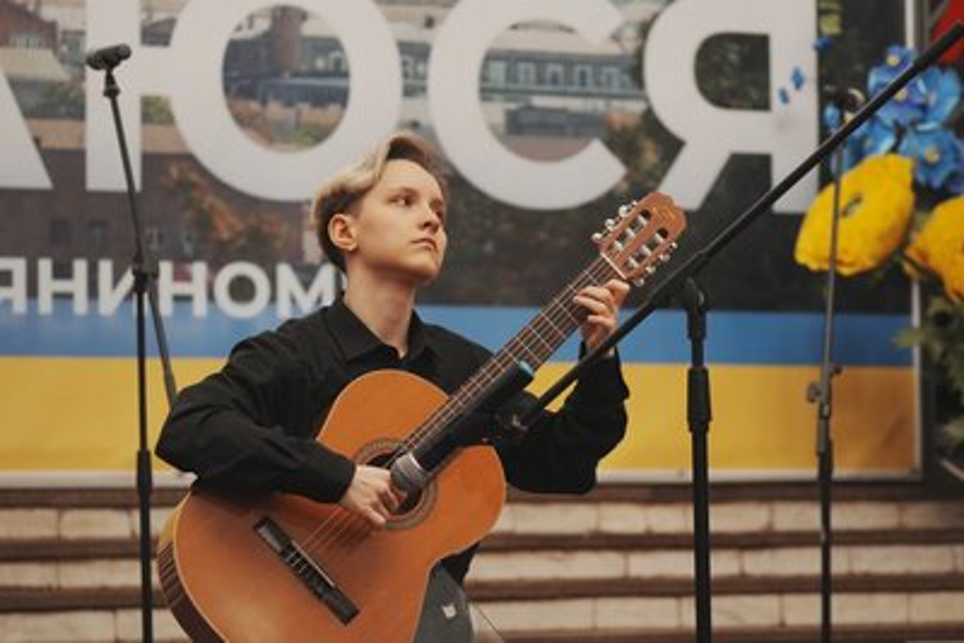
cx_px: 482
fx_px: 3134
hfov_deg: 17.5
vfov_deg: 11.7
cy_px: 322
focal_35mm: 117
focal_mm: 117
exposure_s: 1/161
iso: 3200
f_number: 5.6
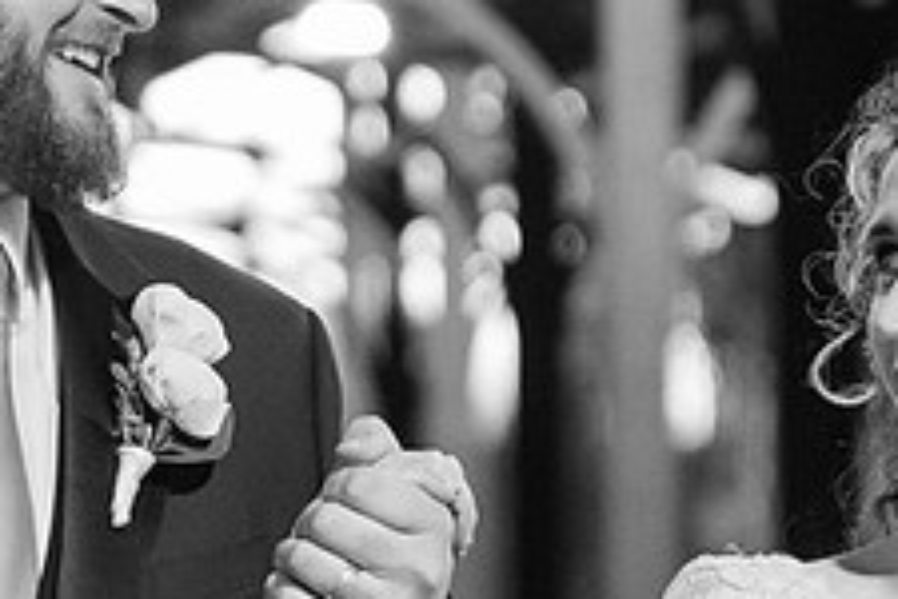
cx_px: 547
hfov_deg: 5.8
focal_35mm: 357
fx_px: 8904
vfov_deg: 3.8
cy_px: 635
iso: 4000
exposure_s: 1/250
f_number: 2.8
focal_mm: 71
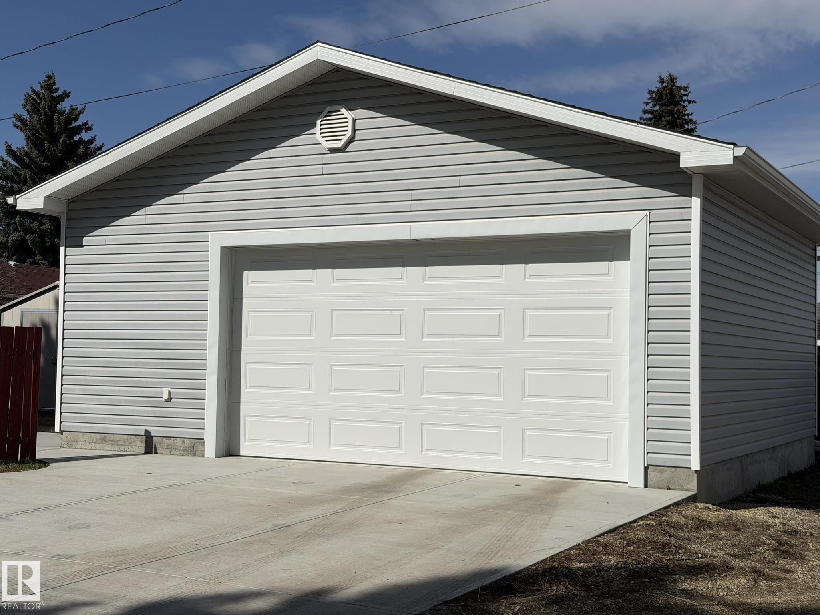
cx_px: 410
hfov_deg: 39.7
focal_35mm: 48
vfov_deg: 30.3
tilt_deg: +2.5
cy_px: 308
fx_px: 1137
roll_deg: -0.9
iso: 64
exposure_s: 1/16129
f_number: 1.78
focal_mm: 6.76
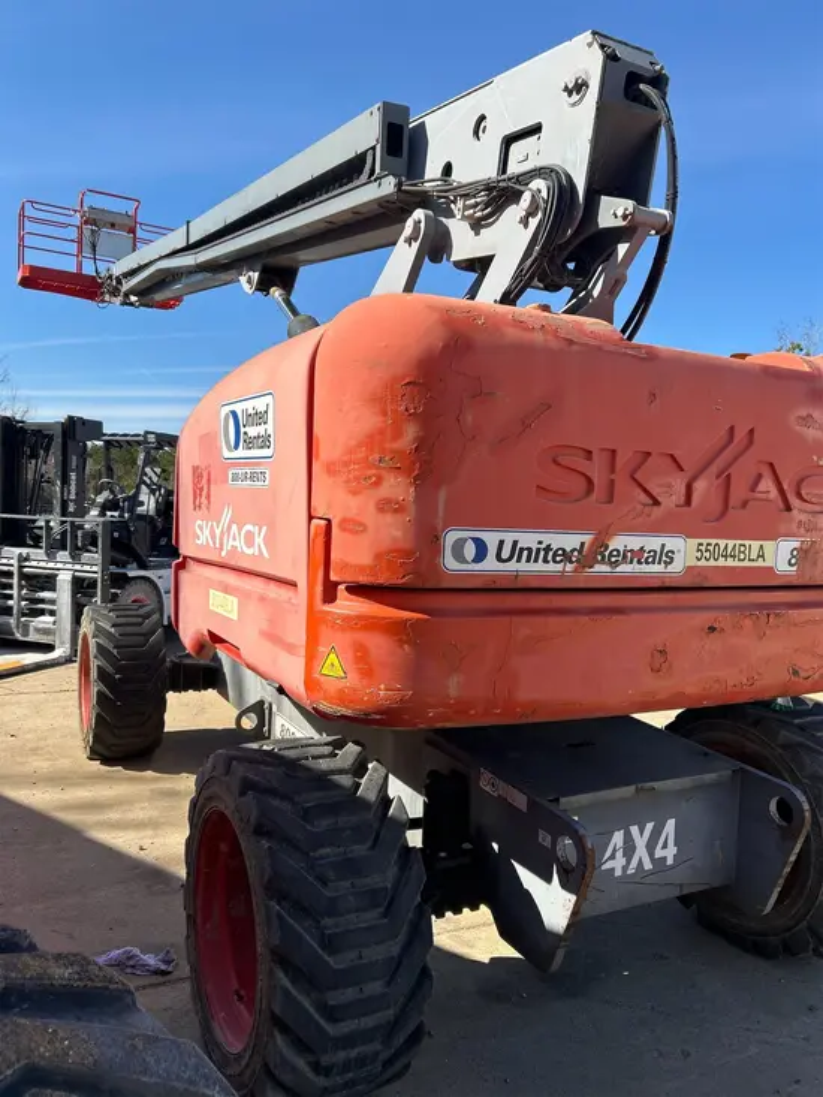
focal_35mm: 26
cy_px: 548
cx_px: 412
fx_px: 824
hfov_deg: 53.1
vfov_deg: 67.3
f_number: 1.5
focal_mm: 5.7
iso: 50
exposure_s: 1/3077
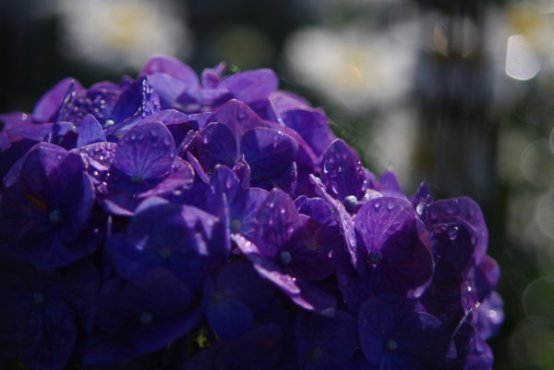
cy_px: 185
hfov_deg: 13.1
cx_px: 277
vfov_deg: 8.7
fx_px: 2416
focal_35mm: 157
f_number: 4.5
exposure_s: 1/800
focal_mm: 105
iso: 100
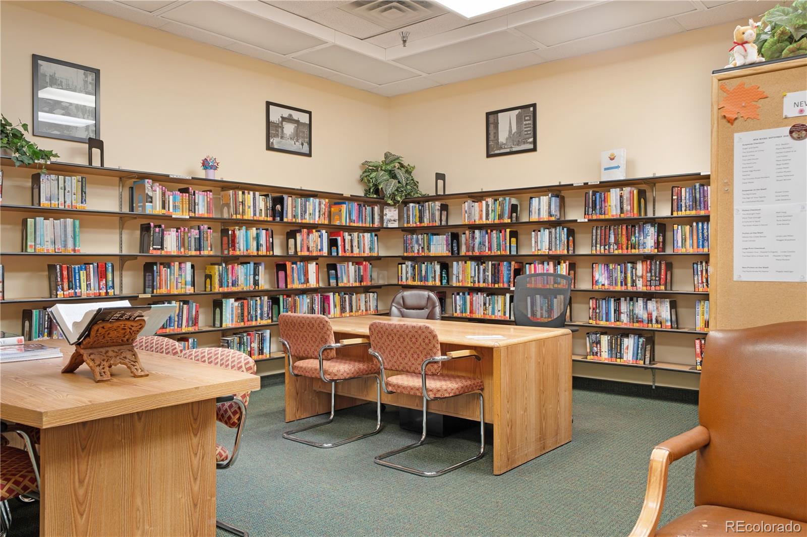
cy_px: 268
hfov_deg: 65.5
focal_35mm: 28
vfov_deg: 46.4
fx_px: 627
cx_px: 404
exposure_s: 1.3
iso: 100
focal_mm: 28
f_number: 8
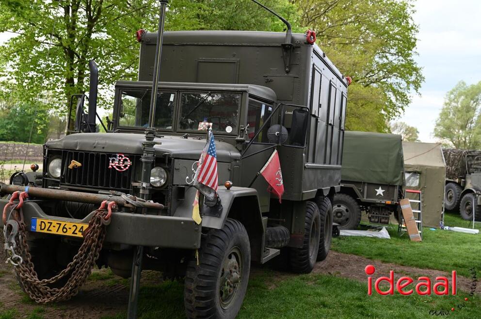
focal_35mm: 44
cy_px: 160
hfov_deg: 44.5
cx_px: 240
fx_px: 587
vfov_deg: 30.4
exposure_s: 1/250
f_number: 5
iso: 200
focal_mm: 44
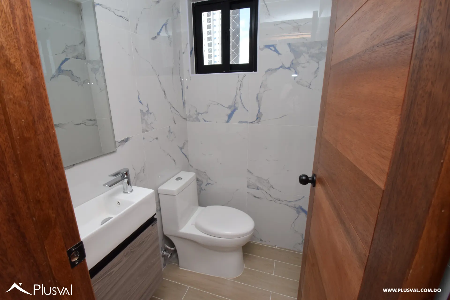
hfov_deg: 100.4
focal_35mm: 15
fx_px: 187
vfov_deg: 77.3
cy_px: 150
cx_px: 225
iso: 800
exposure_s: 1/125
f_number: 14
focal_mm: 10
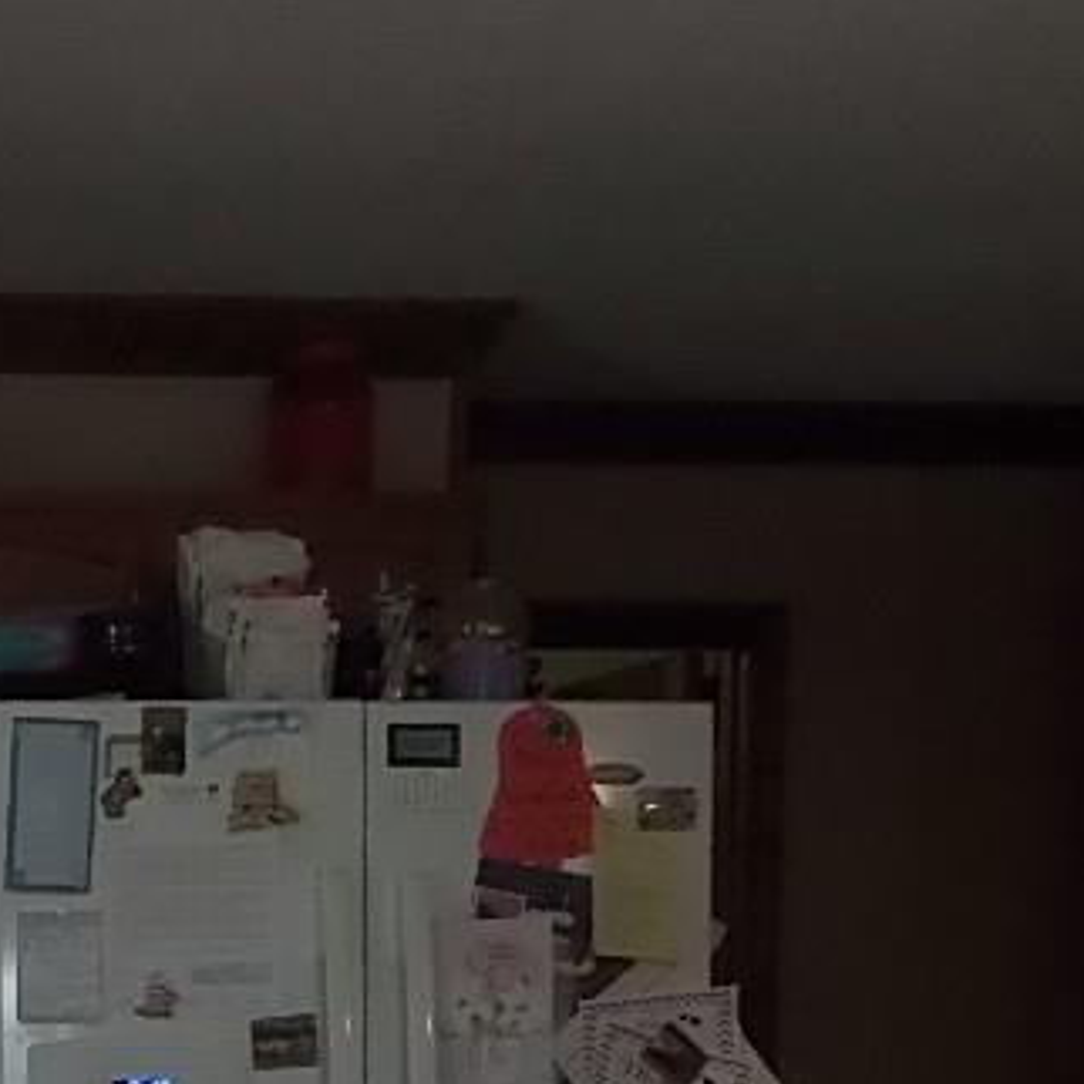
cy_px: 1209
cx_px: -401
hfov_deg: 21.1
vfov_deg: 22.3
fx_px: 2586
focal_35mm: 73
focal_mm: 4.66
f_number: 3.2
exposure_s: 1/30
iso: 500
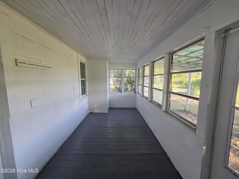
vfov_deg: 90.0
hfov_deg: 106.1
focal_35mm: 13
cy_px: 90
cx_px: 120
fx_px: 90
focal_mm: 2.2
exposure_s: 1/120
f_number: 2.2
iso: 125
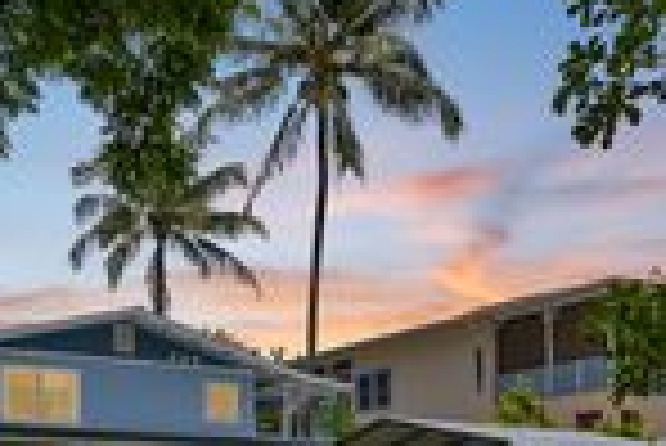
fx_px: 1000
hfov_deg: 36.2
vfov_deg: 22.9
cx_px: 184
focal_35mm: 54
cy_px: 550
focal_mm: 16
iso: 200
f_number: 9
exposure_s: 1/320
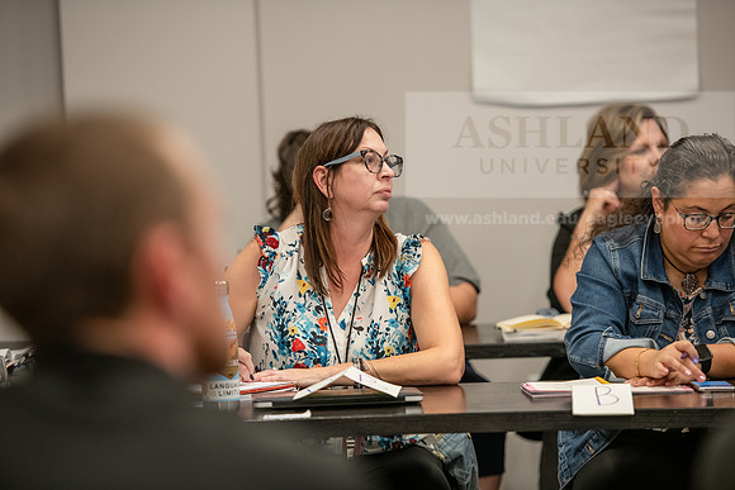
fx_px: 3165
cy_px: 245
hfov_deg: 13.2
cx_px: 368
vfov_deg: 8.9
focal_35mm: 155
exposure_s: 1/200
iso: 1600
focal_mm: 155
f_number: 2.8
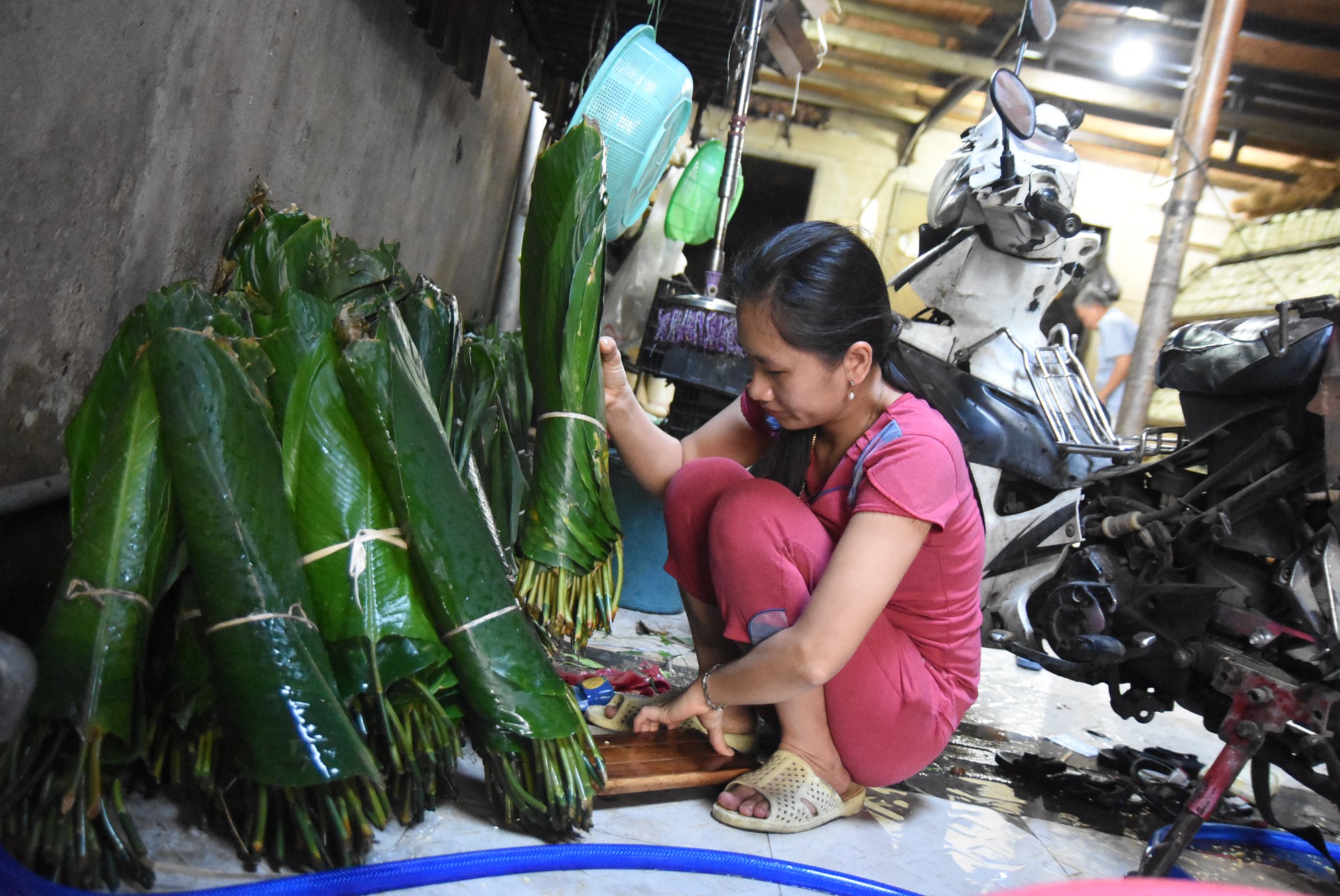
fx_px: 1341
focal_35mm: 36
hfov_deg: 53.1
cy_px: 448
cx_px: 670
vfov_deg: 36.9
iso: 9000
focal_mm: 24
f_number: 2.8
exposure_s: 1/250
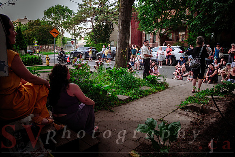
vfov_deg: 52.7
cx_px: 118
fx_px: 158
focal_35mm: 24
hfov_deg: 73.2
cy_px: 78
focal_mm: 16
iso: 1600
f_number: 2.8
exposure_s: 1/250
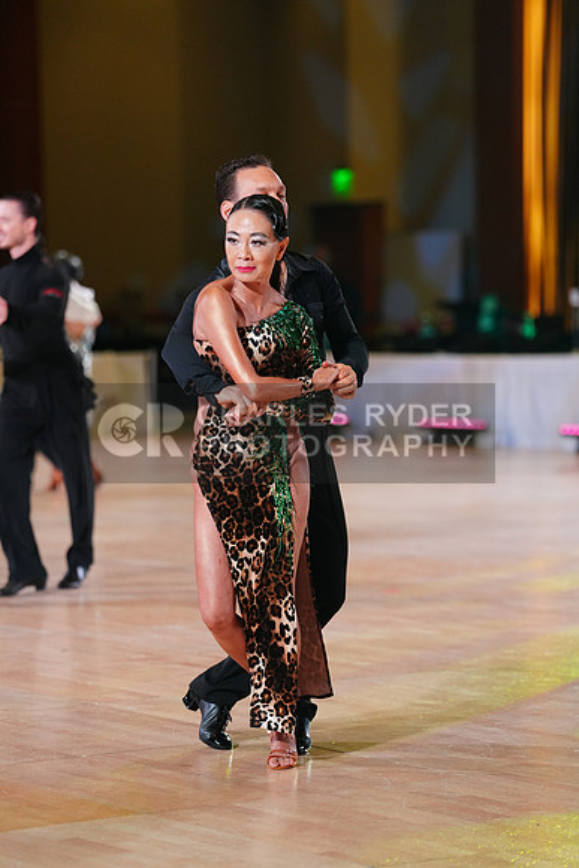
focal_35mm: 135
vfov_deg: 15.2
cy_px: 434
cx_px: 290
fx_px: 3255
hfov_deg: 10.2
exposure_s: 1/400
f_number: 2.8
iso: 2000
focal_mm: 135
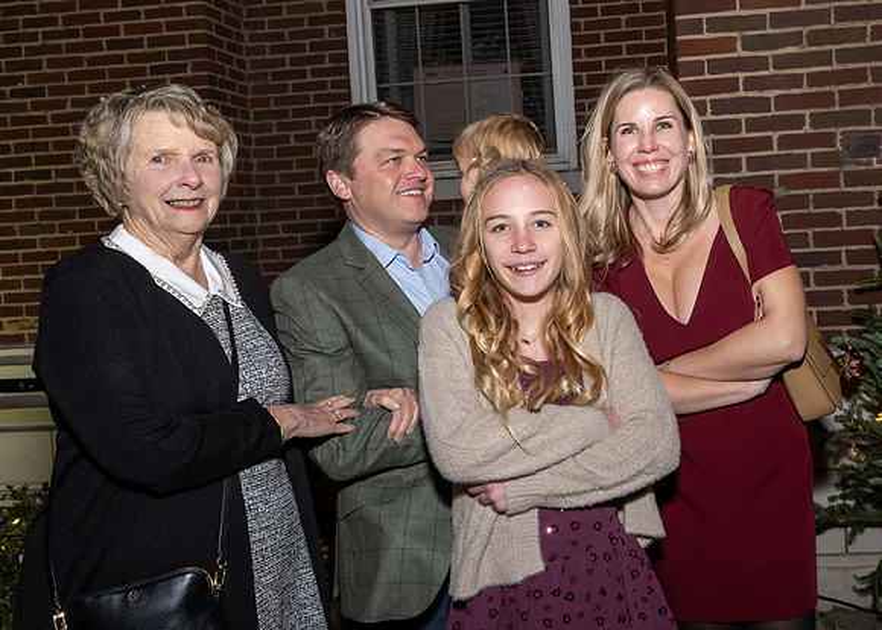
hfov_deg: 52.5
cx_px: 552
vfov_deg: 39.0
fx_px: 884
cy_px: 251
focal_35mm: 35
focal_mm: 19
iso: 500
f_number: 7.1
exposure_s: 1/250
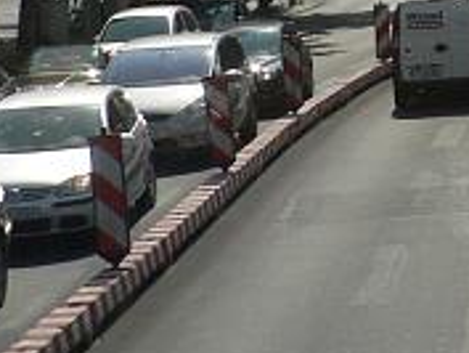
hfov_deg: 11.3
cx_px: 835
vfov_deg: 8.7
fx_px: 2210
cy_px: -318
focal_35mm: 163
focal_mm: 6
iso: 80
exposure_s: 1/800
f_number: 5.6
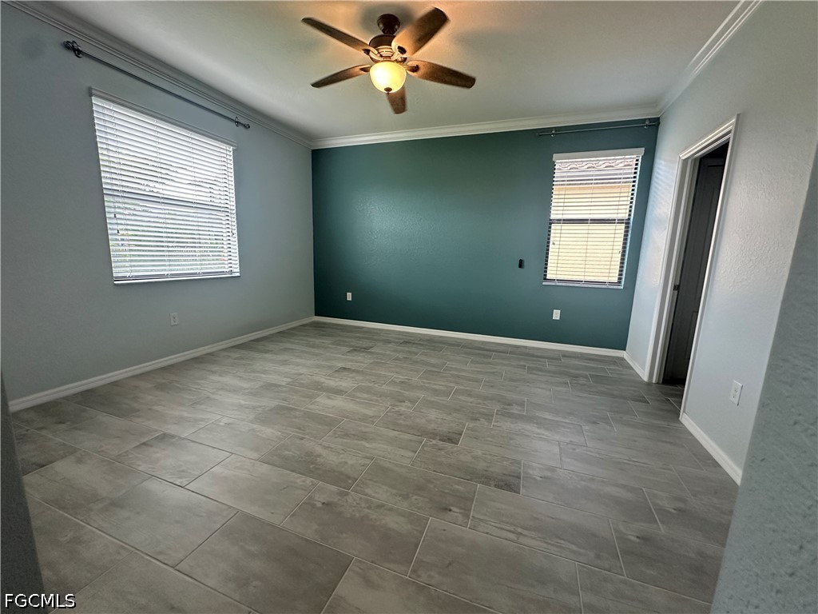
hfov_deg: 102.1
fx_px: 331
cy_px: 307
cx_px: 409
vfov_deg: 85.7
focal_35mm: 14
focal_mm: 2.22
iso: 200
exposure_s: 1/120
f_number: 2.2
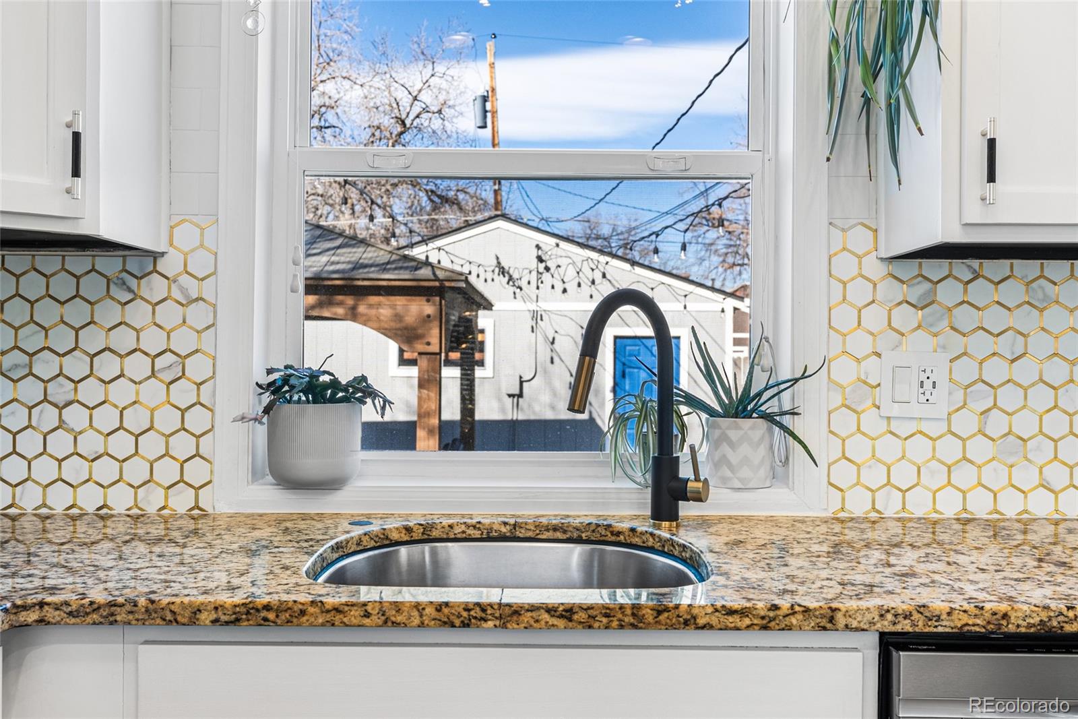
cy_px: 360
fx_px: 988
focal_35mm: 33
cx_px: 539
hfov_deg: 57.2
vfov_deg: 40.0
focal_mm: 33
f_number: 8
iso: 200
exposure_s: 1/8
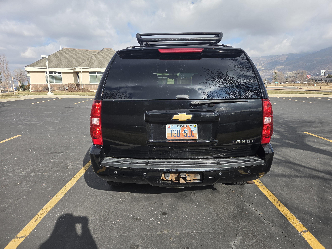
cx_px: 166
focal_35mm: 23
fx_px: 221
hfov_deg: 73.9
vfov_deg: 58.9
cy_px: 124
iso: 80
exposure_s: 1/3273
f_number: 1.8
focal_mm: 5.4
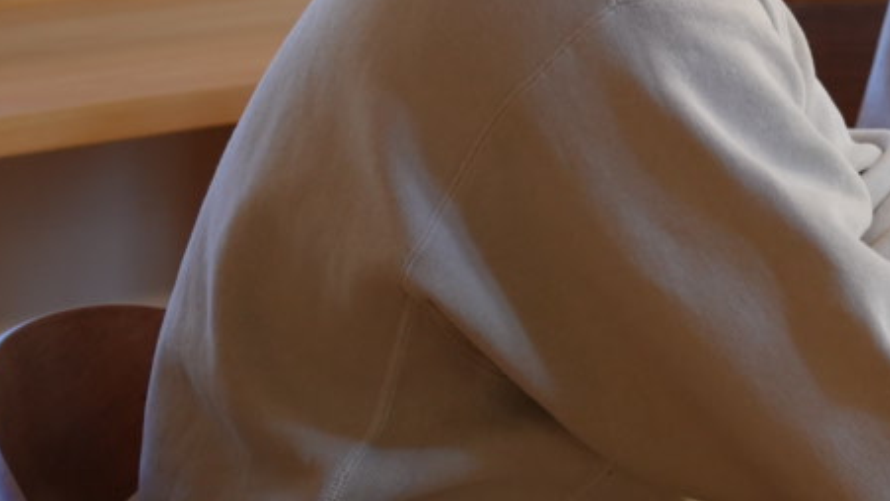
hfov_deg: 13.1
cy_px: -296
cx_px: 1233
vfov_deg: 7.6
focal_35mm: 157
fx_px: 3715
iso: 1250
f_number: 4
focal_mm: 41.9
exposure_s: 1/160
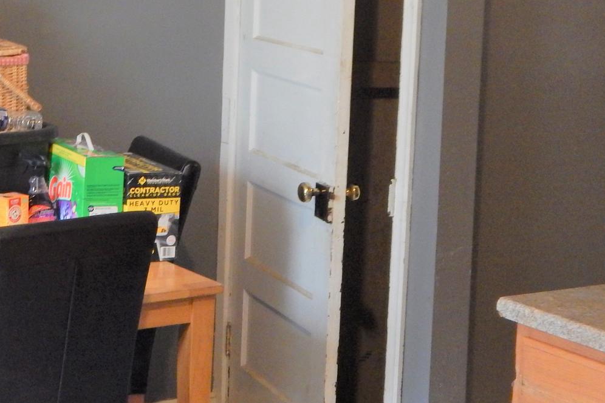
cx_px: 29
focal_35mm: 92
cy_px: 145
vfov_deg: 14.8
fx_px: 1546
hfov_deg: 21.5
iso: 400
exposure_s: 1/30
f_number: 3.6
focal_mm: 7.7
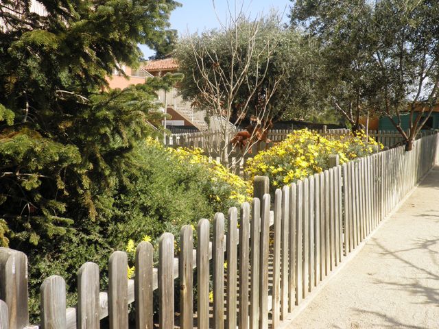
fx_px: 495
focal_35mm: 39
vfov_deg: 36.8
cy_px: 164
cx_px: 220
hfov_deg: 47.9
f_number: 4
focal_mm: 7
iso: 64
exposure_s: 1/400
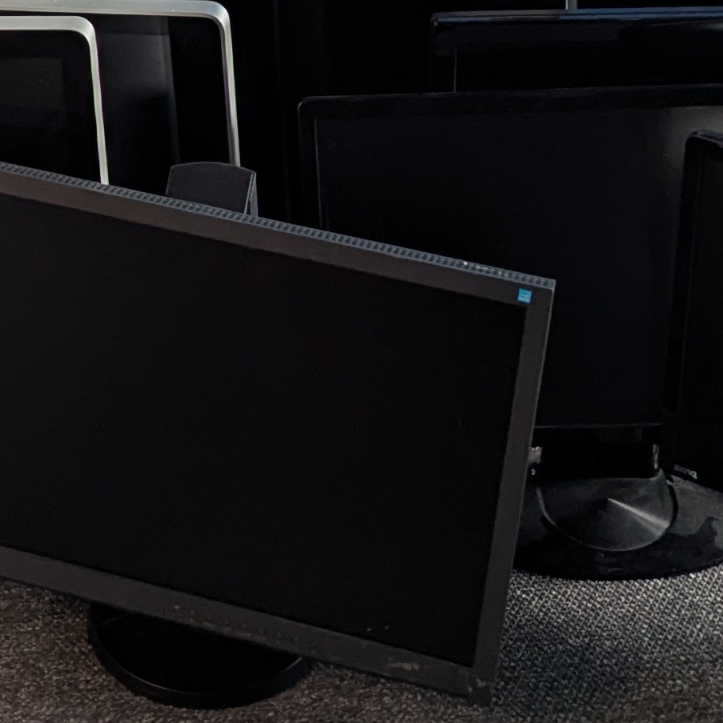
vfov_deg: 16.8
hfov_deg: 17.9
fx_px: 2268
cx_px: 125
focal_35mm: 96
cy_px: -291
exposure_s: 1/65.5
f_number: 1.85
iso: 300
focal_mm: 6.81
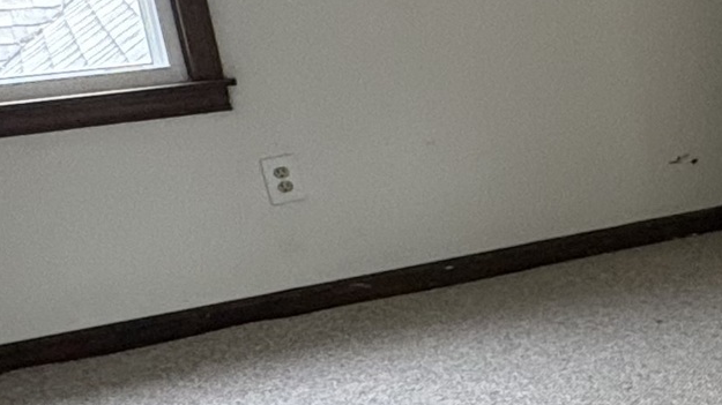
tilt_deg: -17.9
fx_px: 1435
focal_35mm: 75
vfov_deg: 16.1
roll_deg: +1.7
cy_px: 265
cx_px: 1124
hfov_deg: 22.4
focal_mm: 2.22
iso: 400
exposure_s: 1/60
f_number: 2.2
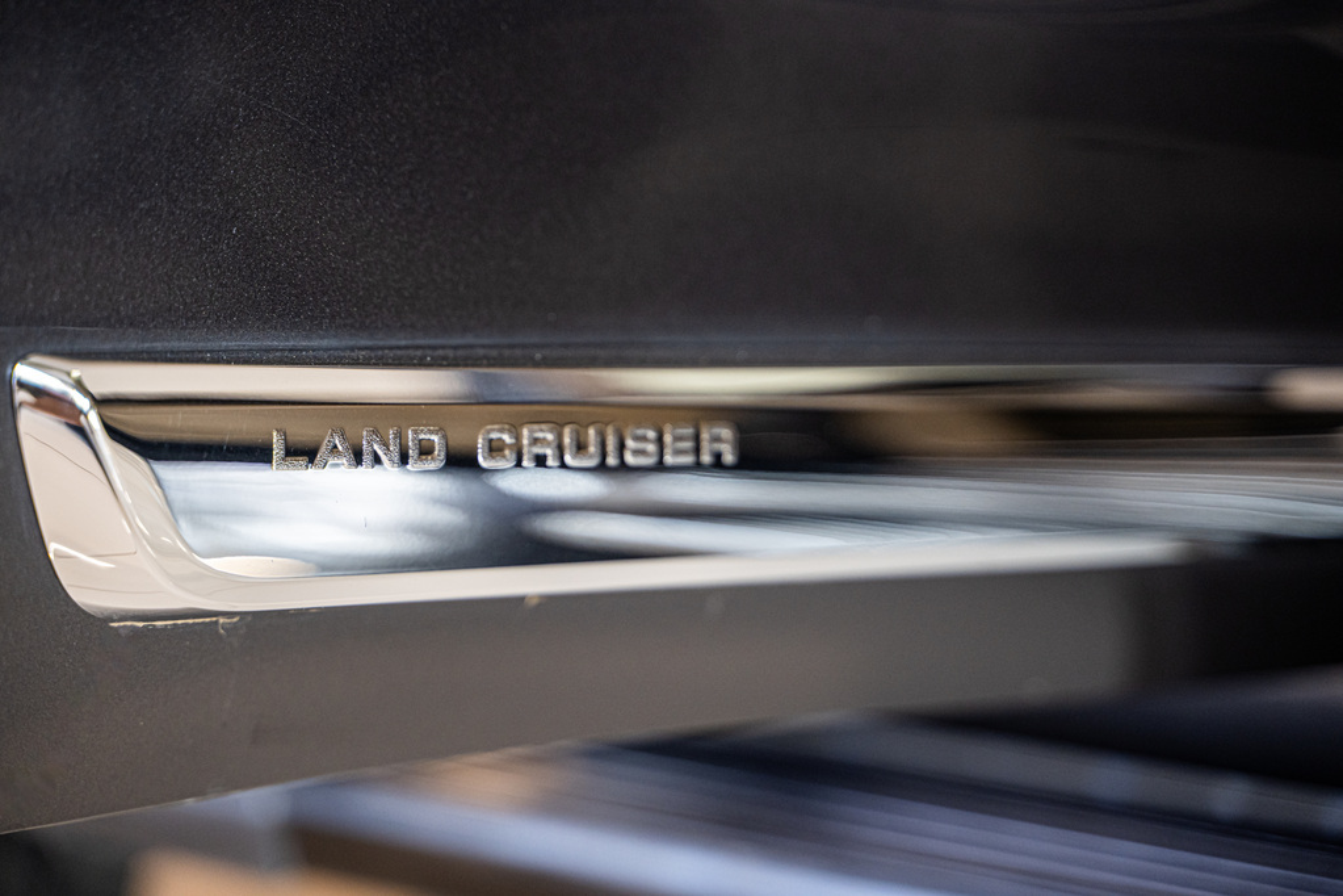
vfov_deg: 18.2
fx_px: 2798
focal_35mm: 75
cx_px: 672
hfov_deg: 27.0
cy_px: 448
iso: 1000
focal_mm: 75
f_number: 2.8
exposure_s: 1/125
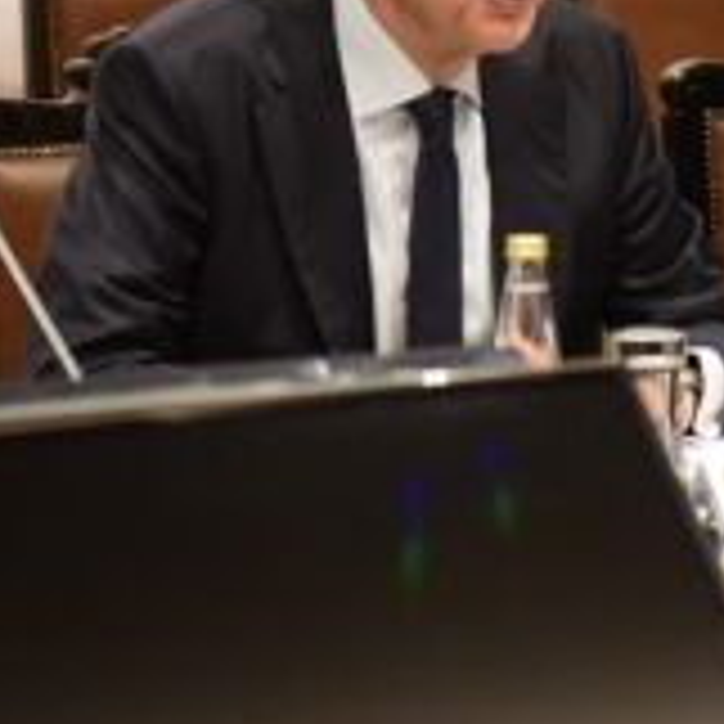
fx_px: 4614
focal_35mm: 195
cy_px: -92
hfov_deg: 9.0
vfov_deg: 8.9
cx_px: 459
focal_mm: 48
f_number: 3.2
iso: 2500
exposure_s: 1/250
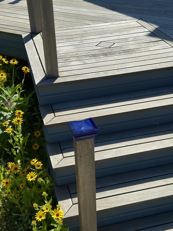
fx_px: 320
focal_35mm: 48
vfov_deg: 39.7
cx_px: 86
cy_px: 116
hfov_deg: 30.3
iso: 64
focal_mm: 6.76
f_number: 1.78
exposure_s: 1/4975
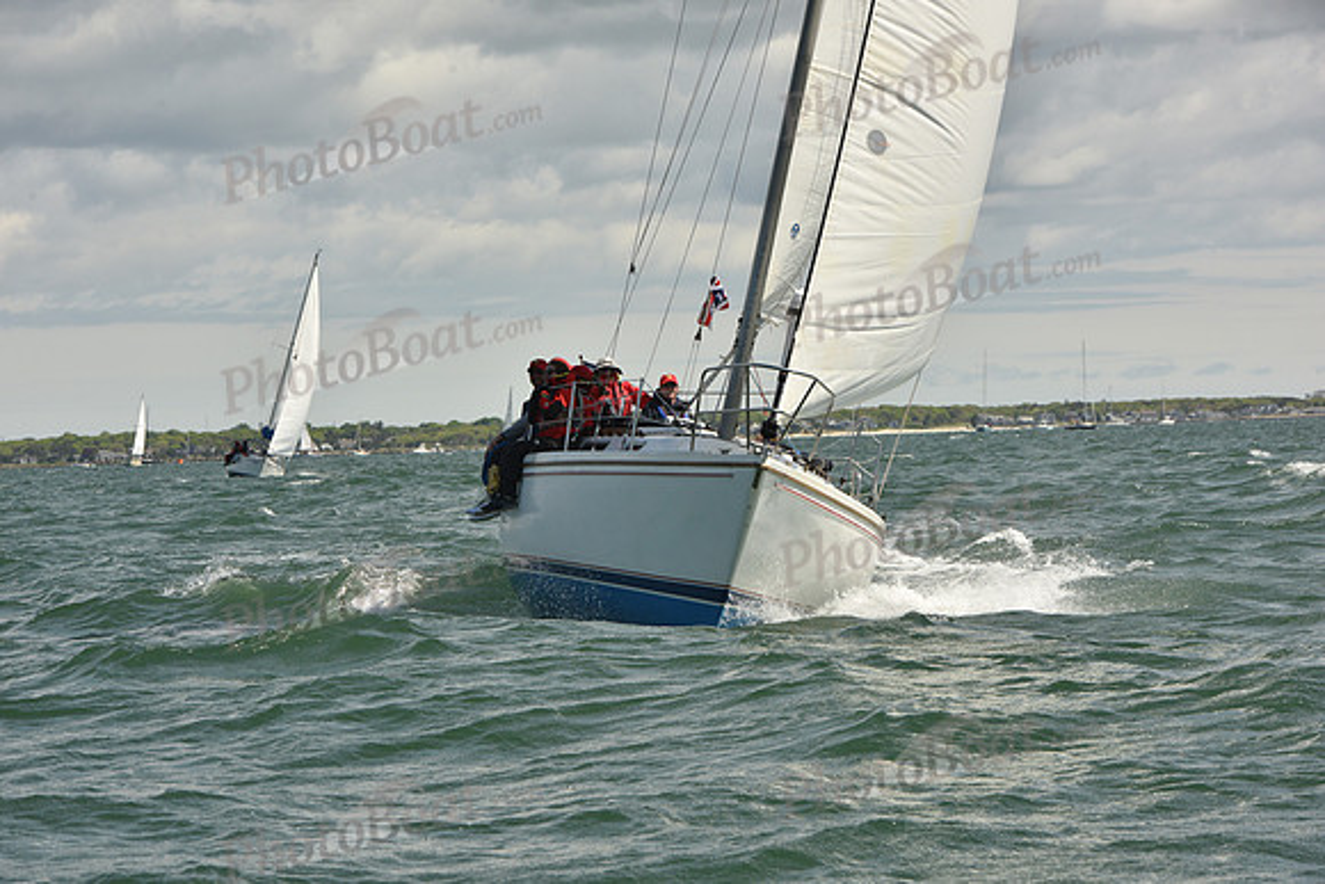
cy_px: 442
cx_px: 662
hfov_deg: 14.7
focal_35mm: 140
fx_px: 5154
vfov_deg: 9.8
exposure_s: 1/800
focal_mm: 140
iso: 320
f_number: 13
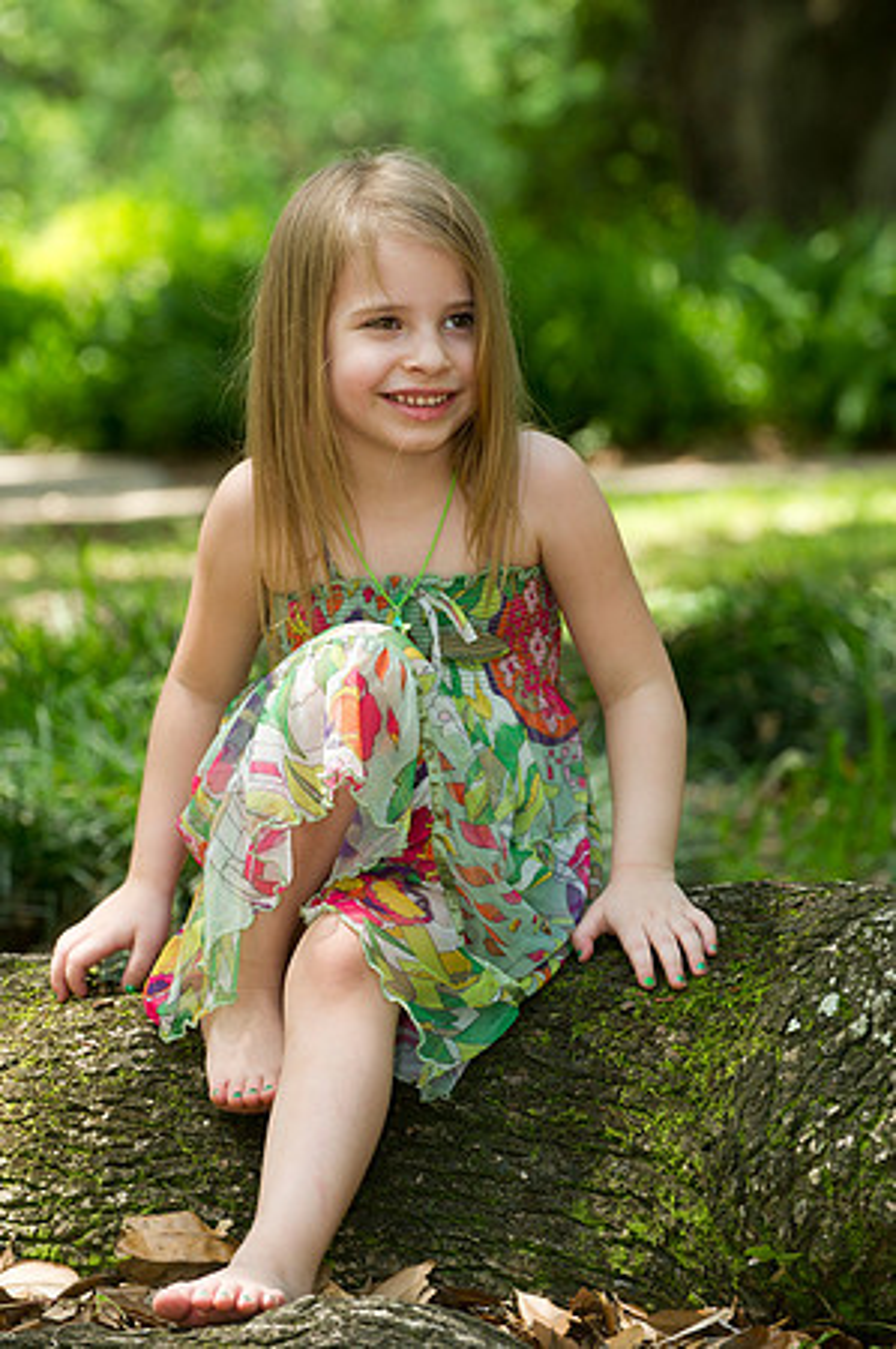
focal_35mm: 150
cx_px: 448
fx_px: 5613
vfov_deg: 13.7
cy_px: 674
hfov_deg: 9.1
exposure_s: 1/100
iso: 200
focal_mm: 150
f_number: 5.6
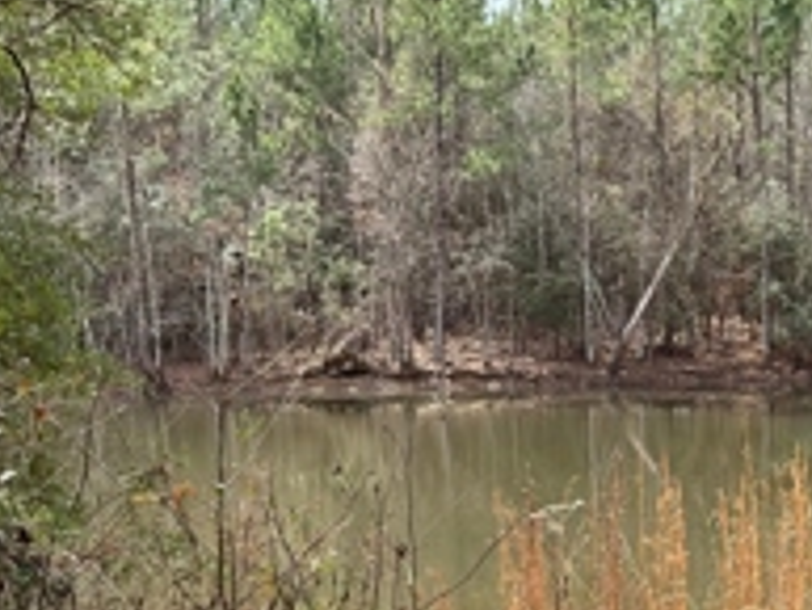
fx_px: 1408
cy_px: 530
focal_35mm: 60
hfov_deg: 31.0
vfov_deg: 23.9
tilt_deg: -10.0
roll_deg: +1.1
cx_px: 694
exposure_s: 1/442
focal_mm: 3
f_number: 1.8
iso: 25
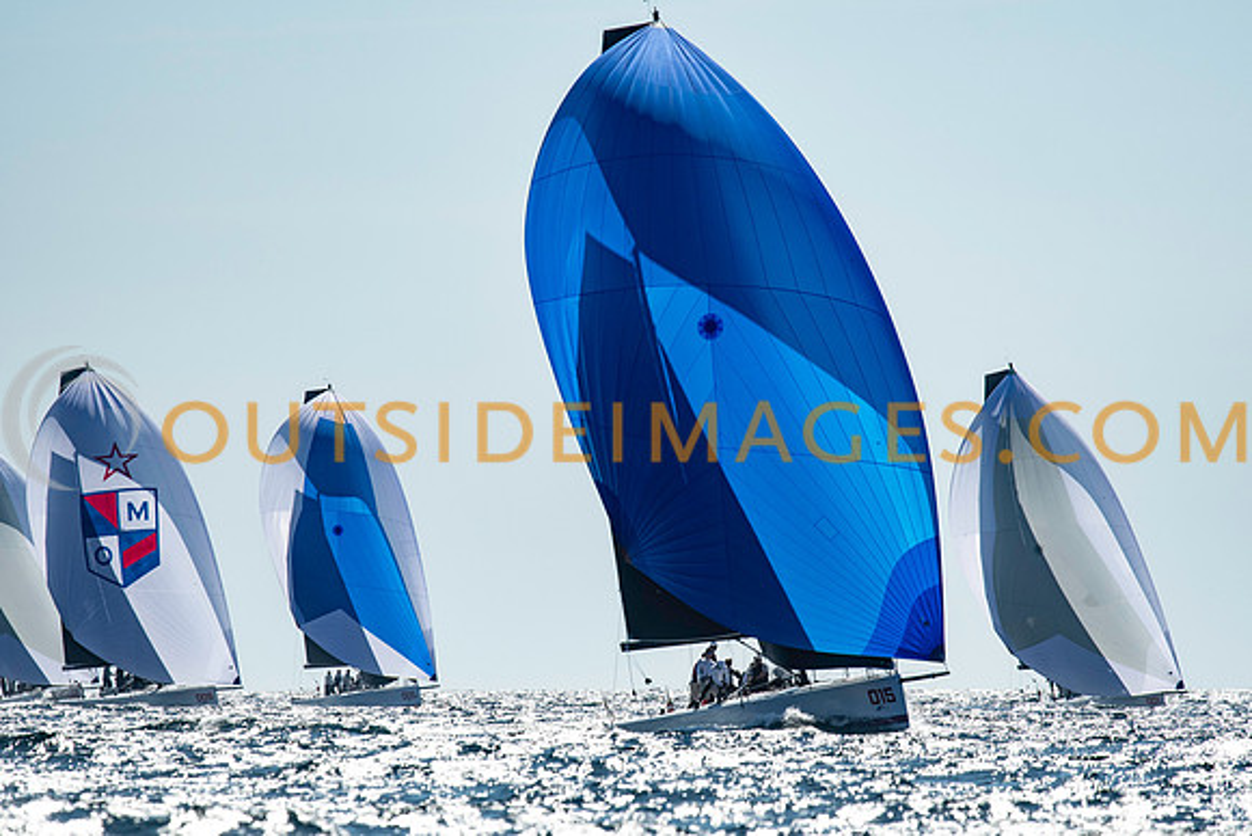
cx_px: 636
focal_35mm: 463
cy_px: 418
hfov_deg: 4.4
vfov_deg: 3.0
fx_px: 16121
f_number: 5
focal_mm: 300
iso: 320
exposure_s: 1/6400
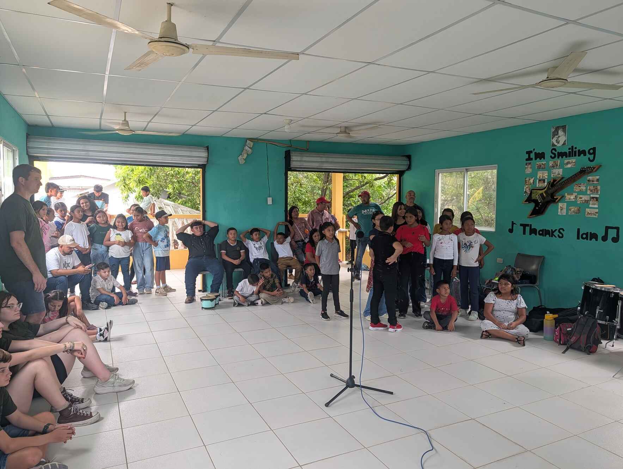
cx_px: 312
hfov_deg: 71.5
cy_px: 234
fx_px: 432
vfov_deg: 56.9
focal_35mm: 24
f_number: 1.68
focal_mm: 6.9
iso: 69
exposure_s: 1/71.1
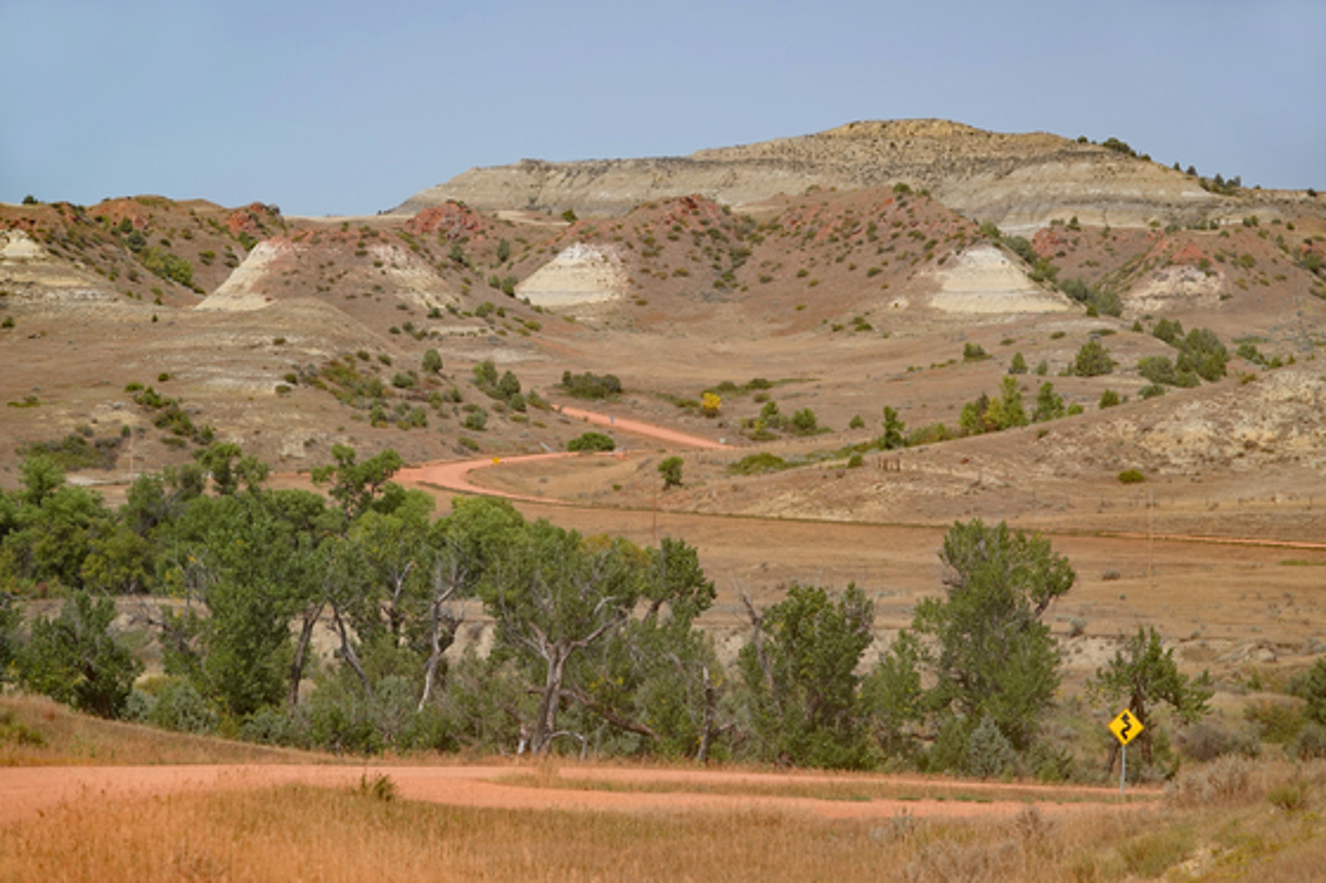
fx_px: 6517
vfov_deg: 7.8
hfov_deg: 11.6
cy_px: 442
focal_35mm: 177
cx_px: 663
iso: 100
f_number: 4.5
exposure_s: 1/1000
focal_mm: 64.84
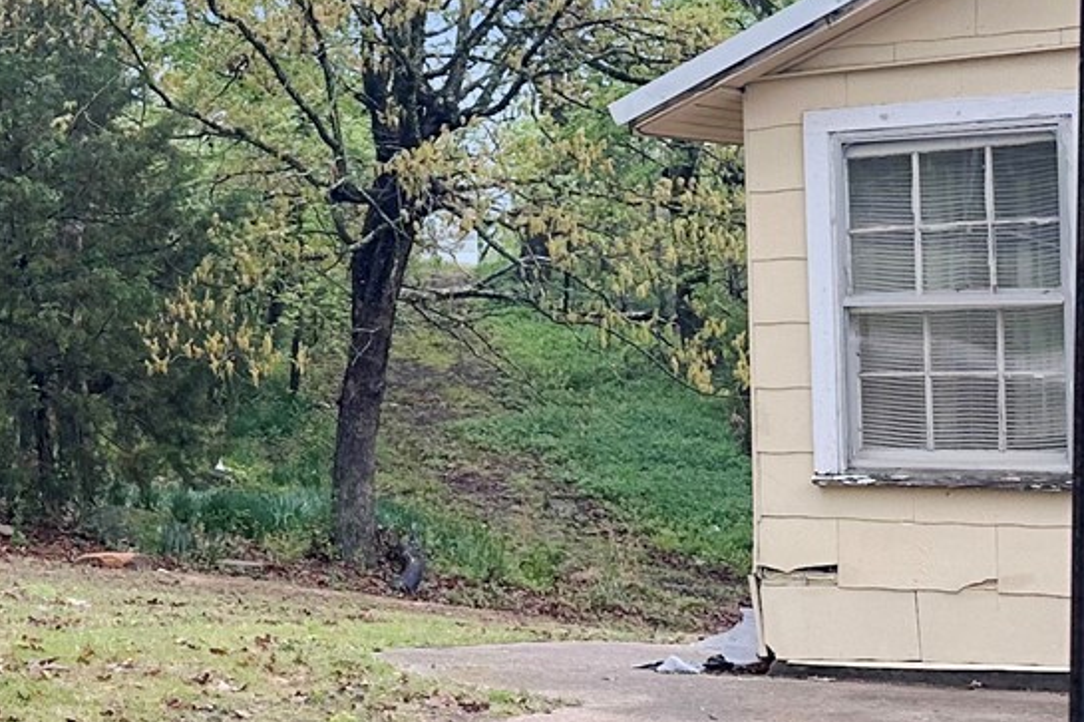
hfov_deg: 19.9
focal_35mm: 88
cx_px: -561
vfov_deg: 15.5
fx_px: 2649
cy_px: 308
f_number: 1.78
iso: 64
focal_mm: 6.86
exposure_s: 1/177
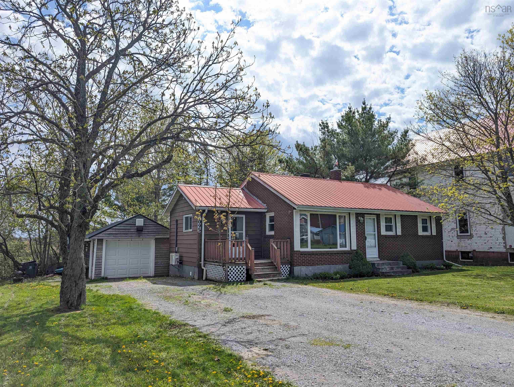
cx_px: 257
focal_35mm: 24
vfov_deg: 56.9
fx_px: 357
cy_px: 194
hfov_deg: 71.5
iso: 21
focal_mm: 6.9
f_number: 1.68
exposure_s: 1/1484
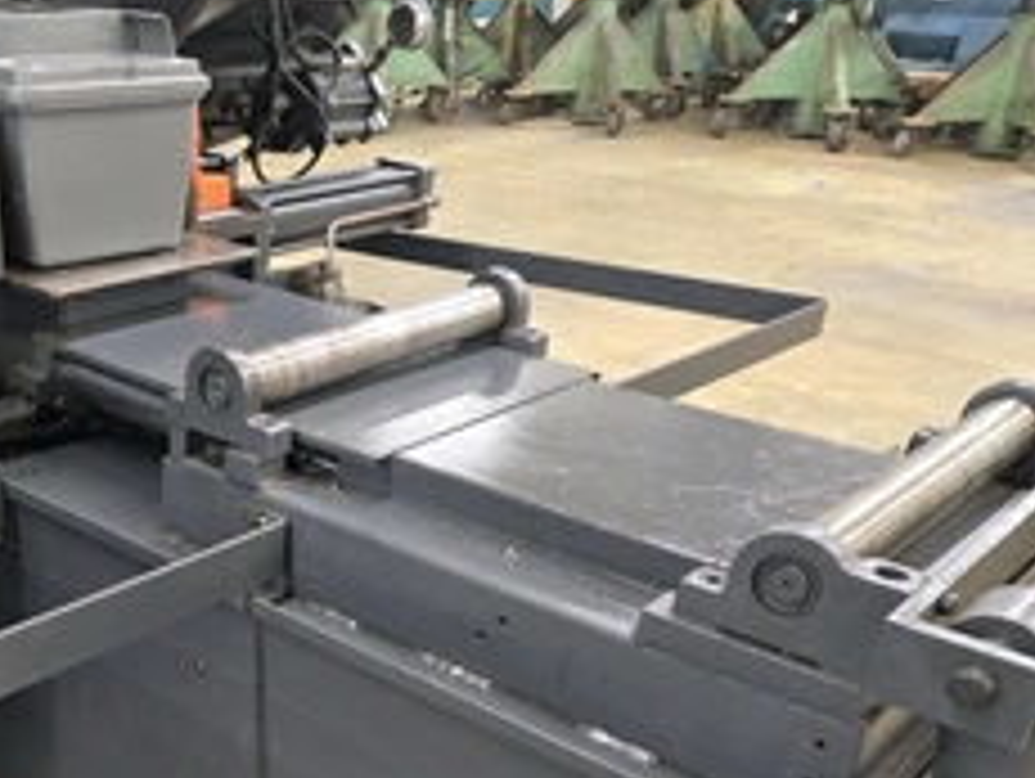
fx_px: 1197
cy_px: 639
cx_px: 212
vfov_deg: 34.7
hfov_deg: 44.5
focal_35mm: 40
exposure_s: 1/120
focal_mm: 5.4
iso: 800
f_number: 1.8
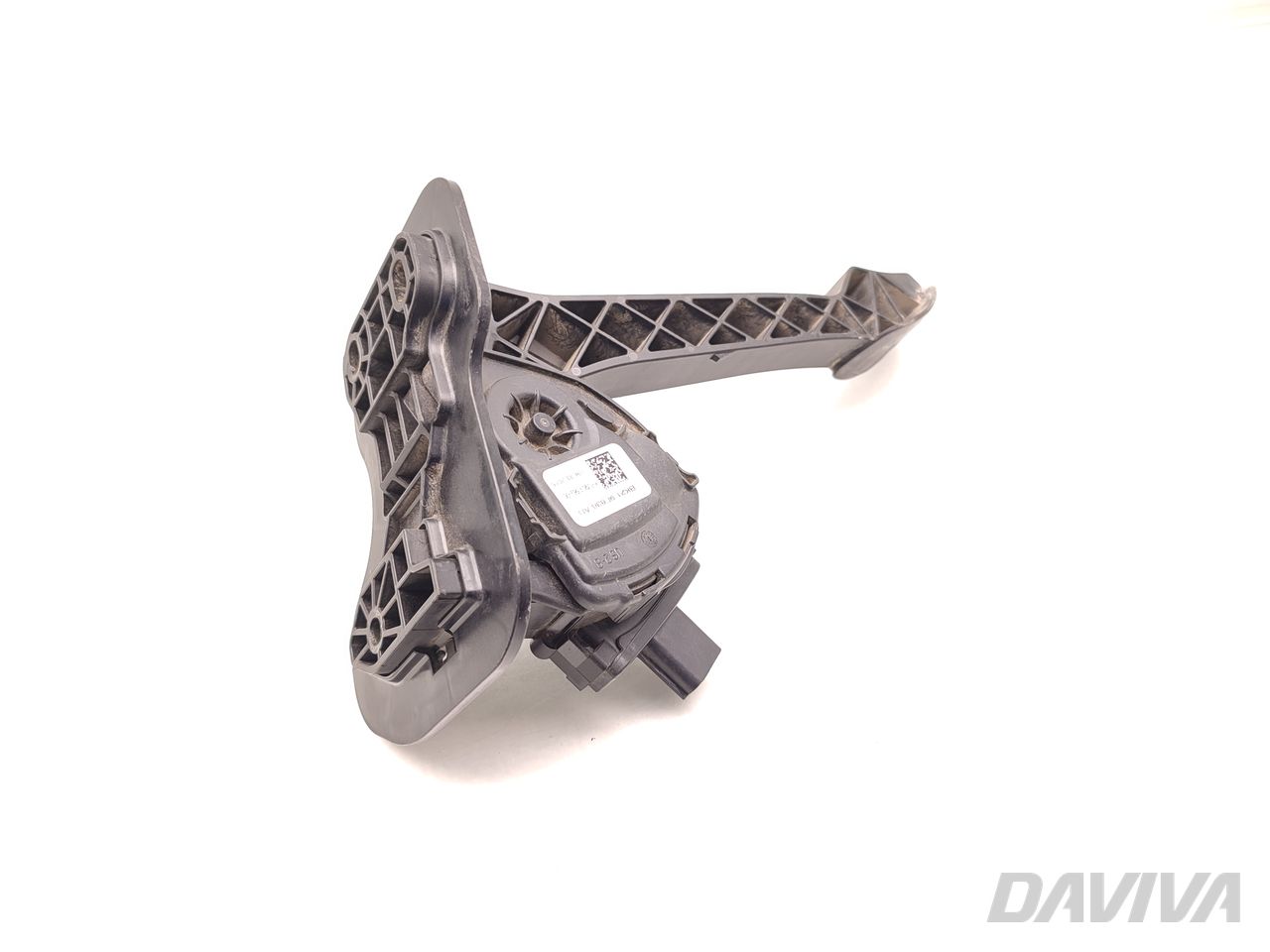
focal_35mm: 24
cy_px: 476
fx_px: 881
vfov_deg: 56.8
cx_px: 635
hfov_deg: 71.6
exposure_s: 1/80
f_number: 1.89
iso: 200
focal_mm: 5.89
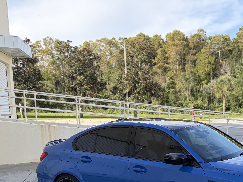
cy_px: 161
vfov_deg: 30.3
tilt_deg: -8.0
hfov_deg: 39.8
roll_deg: +0.0
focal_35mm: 46
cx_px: 189
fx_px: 323
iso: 64
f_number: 1.6
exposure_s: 1/884
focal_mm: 5.96
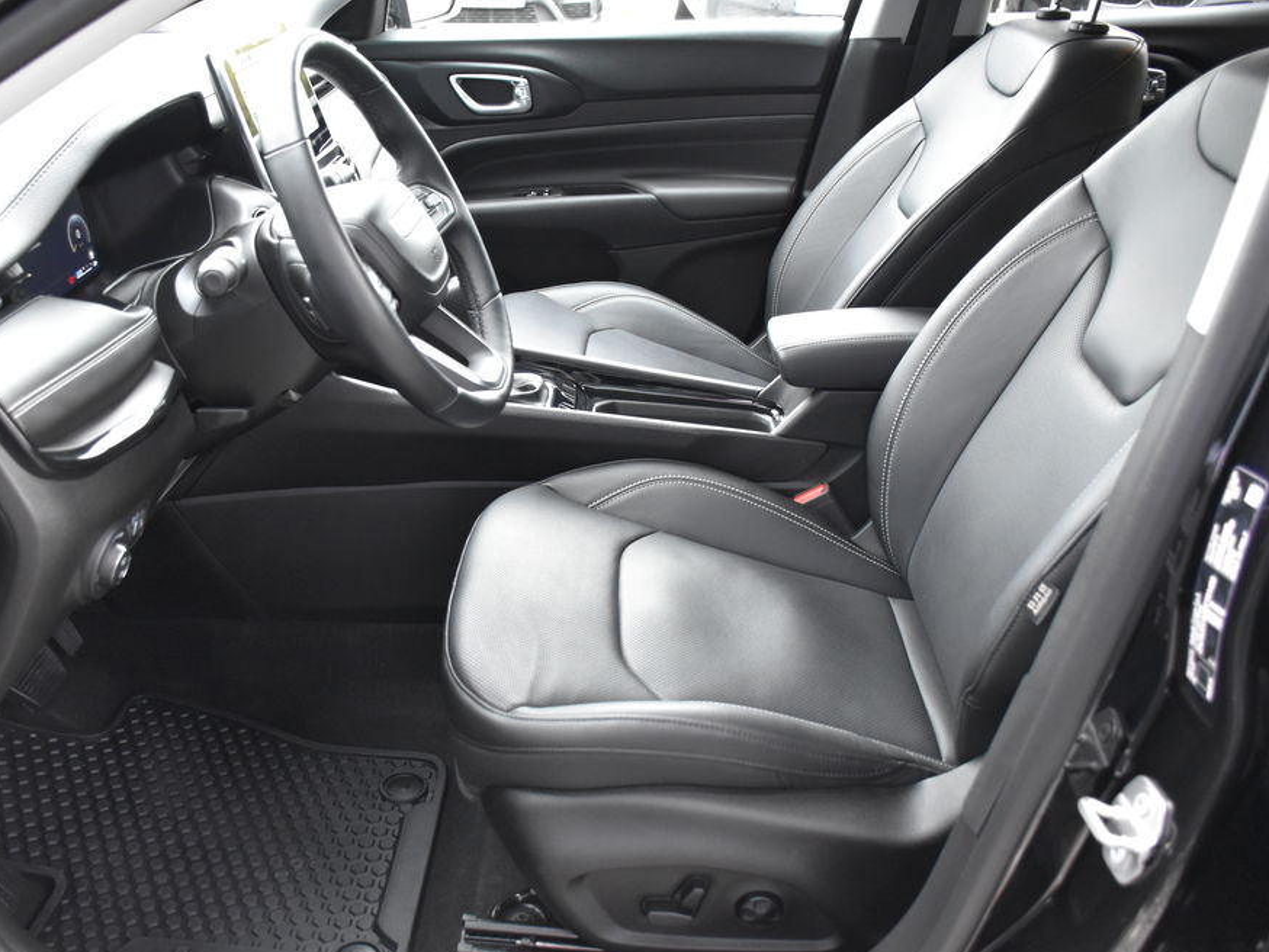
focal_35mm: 33
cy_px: 483
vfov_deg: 43.0
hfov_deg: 55.3
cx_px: 581
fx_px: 1210
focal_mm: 20
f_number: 3.5
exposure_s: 1/60
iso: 2500
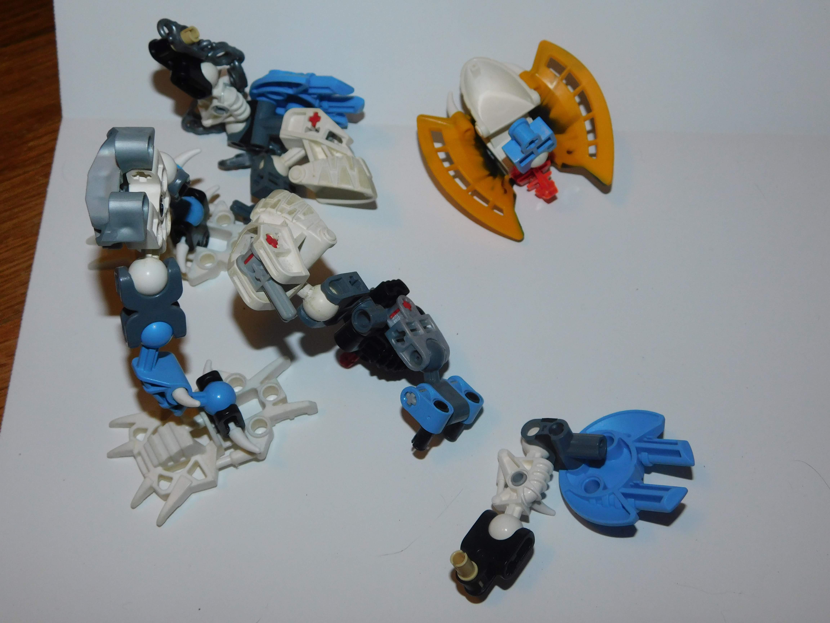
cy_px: 312
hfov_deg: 46.8
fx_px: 959
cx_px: 415
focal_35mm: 40
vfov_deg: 36.0
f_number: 3.6
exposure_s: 1/30
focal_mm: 7.1
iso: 200
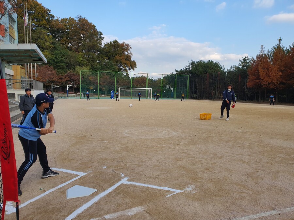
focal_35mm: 26
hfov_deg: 67.3
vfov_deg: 53.1
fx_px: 221
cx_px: 147
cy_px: 110
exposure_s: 1/678
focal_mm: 4.3
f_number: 2.4
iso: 50
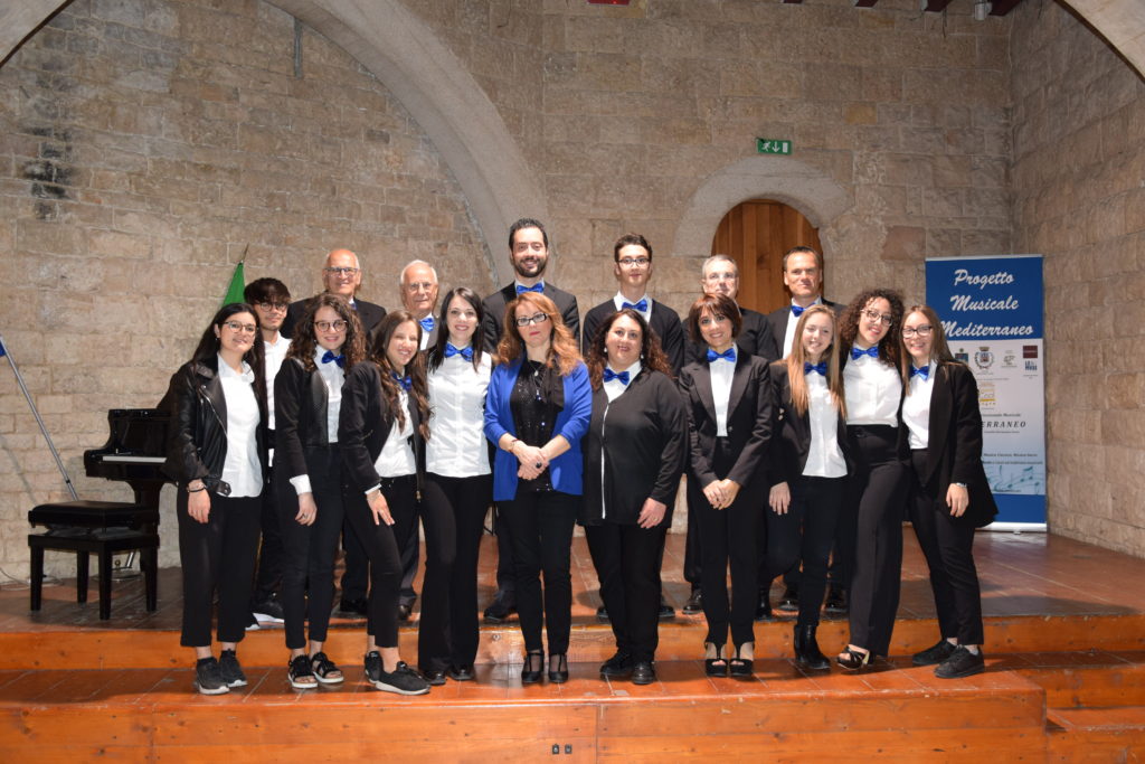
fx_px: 1193
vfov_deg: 35.5
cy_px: 382
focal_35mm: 38
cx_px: 572
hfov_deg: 51.3
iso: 800
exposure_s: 1/60
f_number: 4
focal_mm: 25
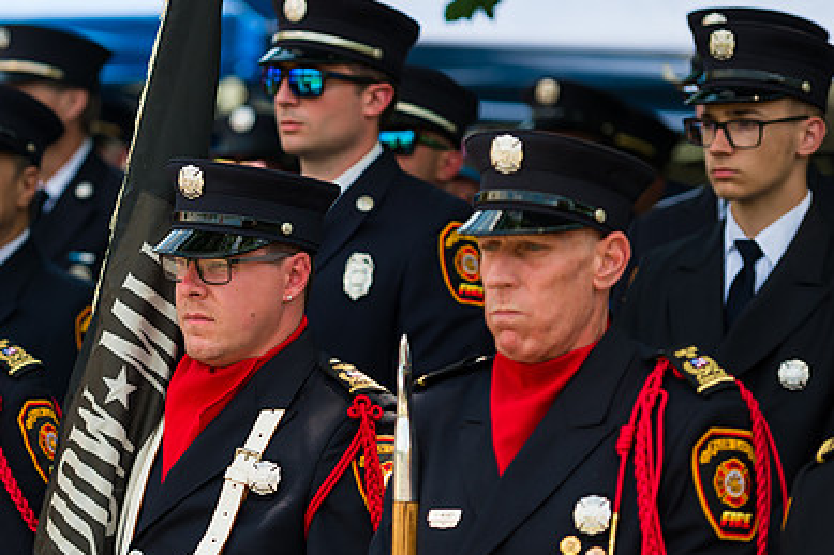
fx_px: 4214
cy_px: 311
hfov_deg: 11.3
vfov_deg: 7.5
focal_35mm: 182
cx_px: 244
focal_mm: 122
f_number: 3.2
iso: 200
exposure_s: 1/1000
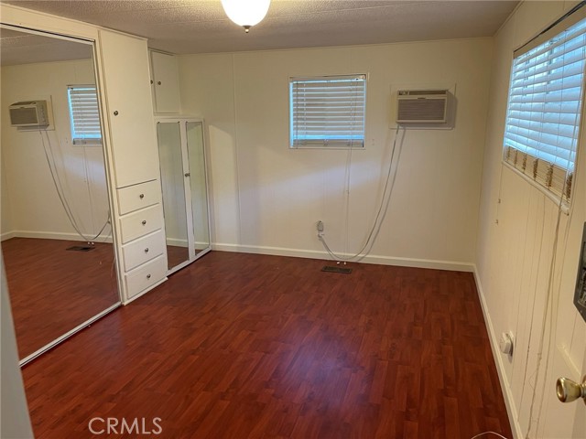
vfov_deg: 53.1
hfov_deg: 67.3
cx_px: 293
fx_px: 440
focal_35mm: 26
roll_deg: +1.3
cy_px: 220
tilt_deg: -14.0
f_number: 1.6
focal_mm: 5.1
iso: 160
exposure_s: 1/60
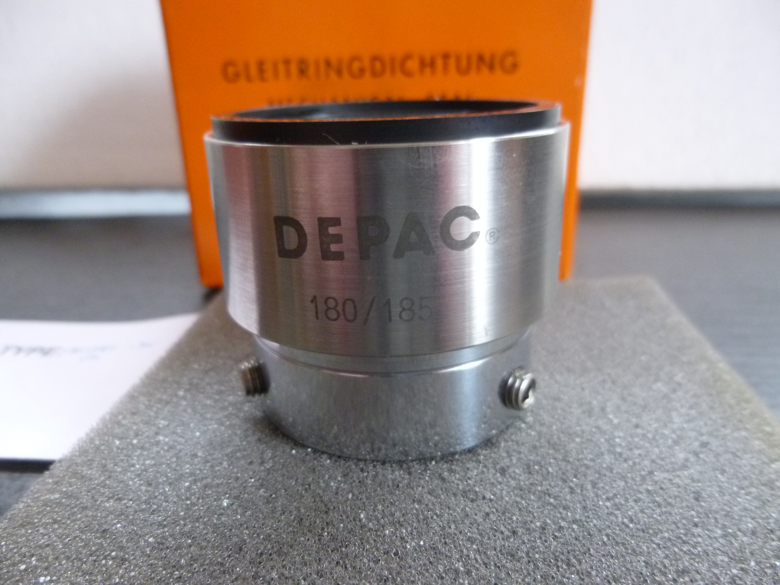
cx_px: 390
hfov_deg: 69.4
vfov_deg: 54.9
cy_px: 292
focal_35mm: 25
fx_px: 563
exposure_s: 1/25
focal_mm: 4.5
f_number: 3.1
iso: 400
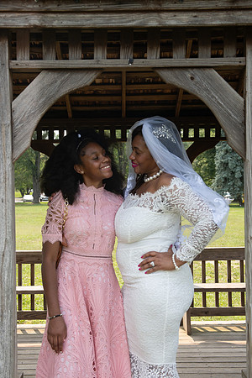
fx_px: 577
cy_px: 189
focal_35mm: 55
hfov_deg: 24.6
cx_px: 126
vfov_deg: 36.2
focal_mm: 53
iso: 800
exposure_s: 1/1600
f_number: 6.3
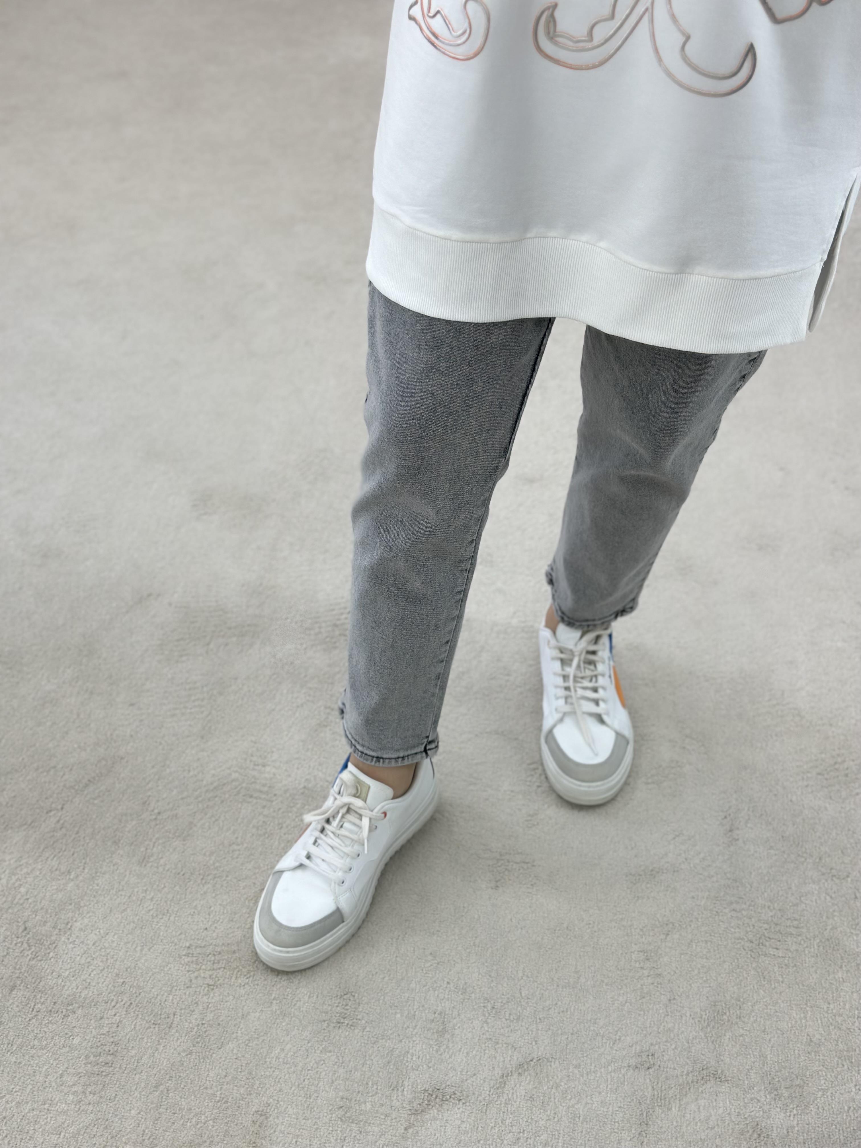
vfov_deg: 39.7
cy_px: 574
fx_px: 1592
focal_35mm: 48
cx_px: 430
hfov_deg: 30.3
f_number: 1.78
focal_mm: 6.86
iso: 80
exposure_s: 1/268
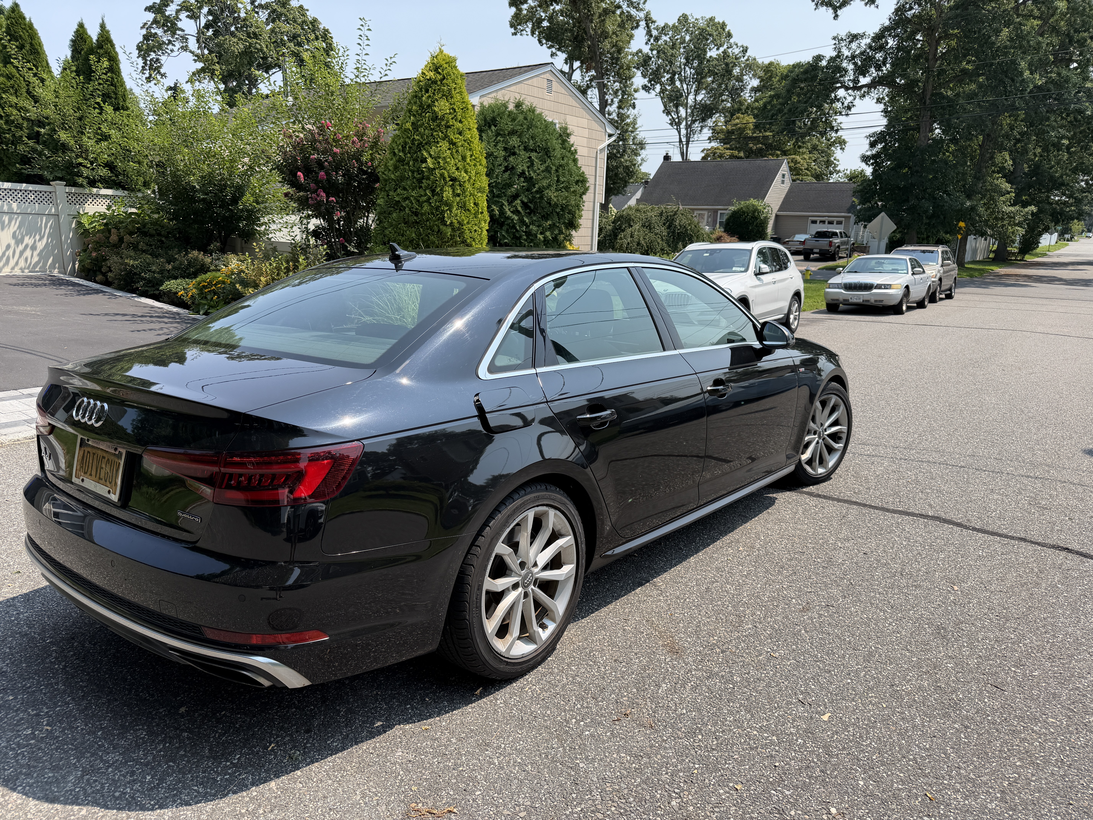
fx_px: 758
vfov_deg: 56.8
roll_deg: -0.5
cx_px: 546
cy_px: 410
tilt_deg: -14.7
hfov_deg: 71.6
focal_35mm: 24
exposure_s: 1/2611
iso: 80
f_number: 1.78
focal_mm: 6.76
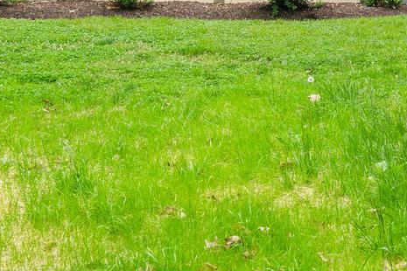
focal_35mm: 93
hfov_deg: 21.9
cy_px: -142
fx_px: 1051
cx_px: 217
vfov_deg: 13.8
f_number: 8
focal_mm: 30
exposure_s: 1/50
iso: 320
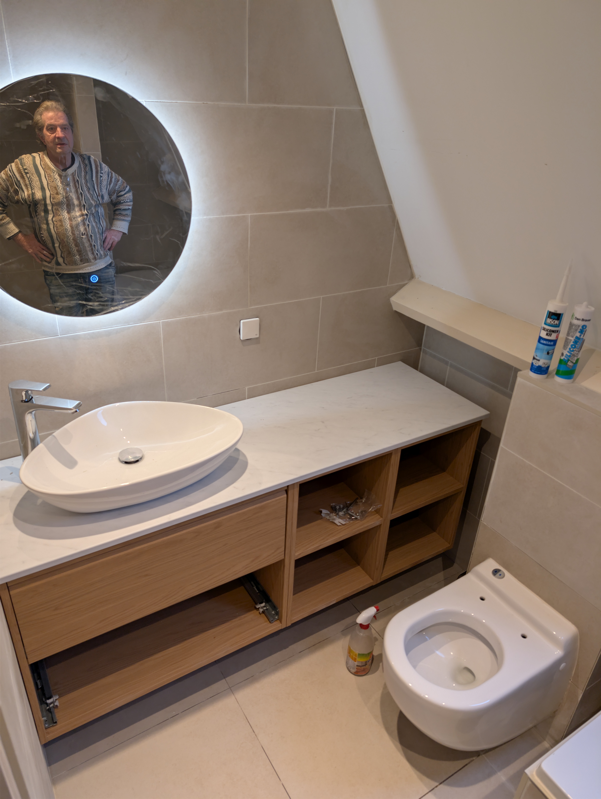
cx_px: 300
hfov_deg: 56.9
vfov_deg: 71.5
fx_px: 554
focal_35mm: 24
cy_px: 400
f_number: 1.68
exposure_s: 1/100
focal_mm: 6.9
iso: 117
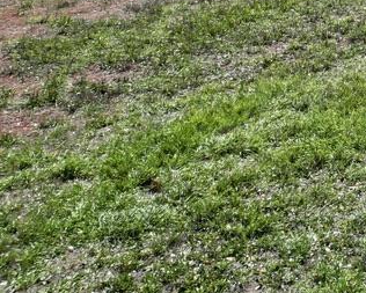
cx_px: 592
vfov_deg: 19.3
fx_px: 824
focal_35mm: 76
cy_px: -36
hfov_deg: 20.4
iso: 140
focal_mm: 6.72
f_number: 1.7
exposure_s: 1/2500
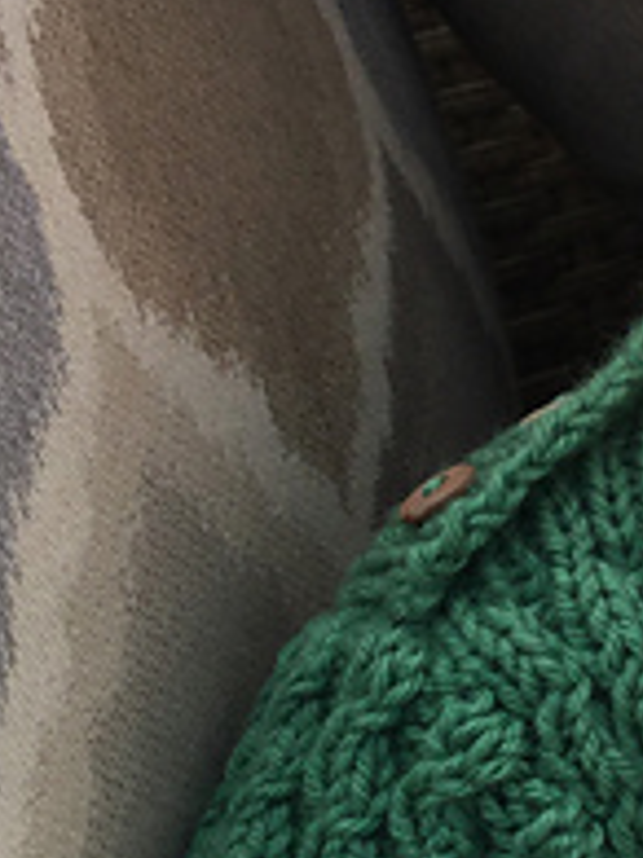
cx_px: 978
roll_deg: +1.3
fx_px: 2529
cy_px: 396
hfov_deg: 13.6
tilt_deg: -17.2
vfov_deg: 19.3
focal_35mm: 102
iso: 25
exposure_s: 1/708
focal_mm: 3.3
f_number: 2.4
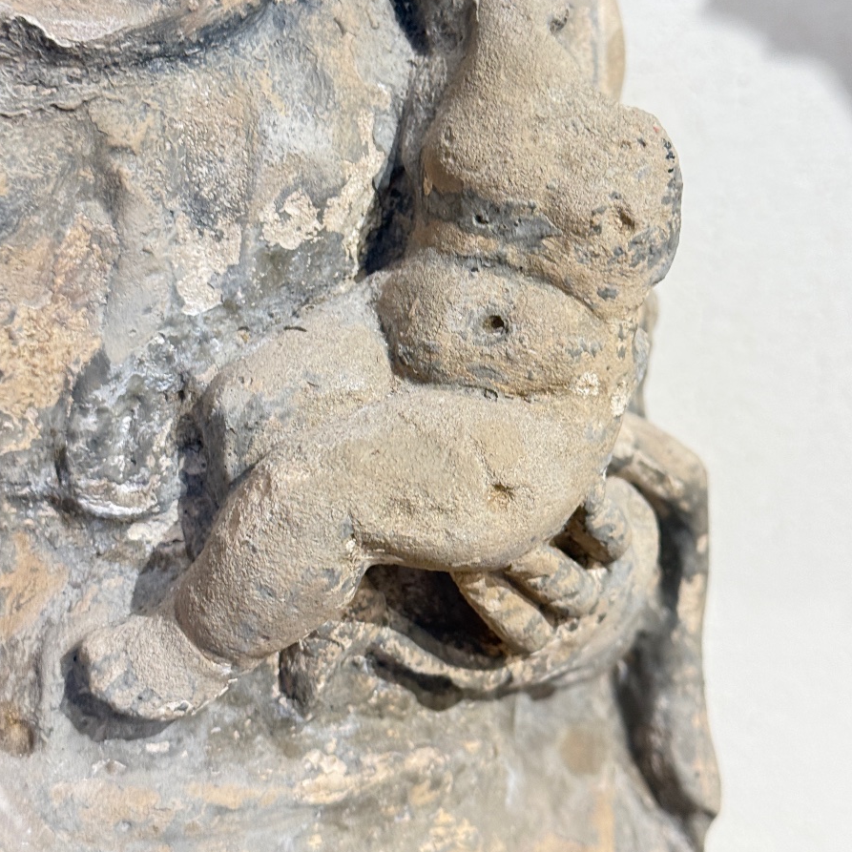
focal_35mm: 57
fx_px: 1587
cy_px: 339
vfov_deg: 30.0
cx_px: 426
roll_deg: +2.7
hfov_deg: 30.0
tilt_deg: -10.8
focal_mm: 6.76
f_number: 1.78
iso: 200
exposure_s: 1/33
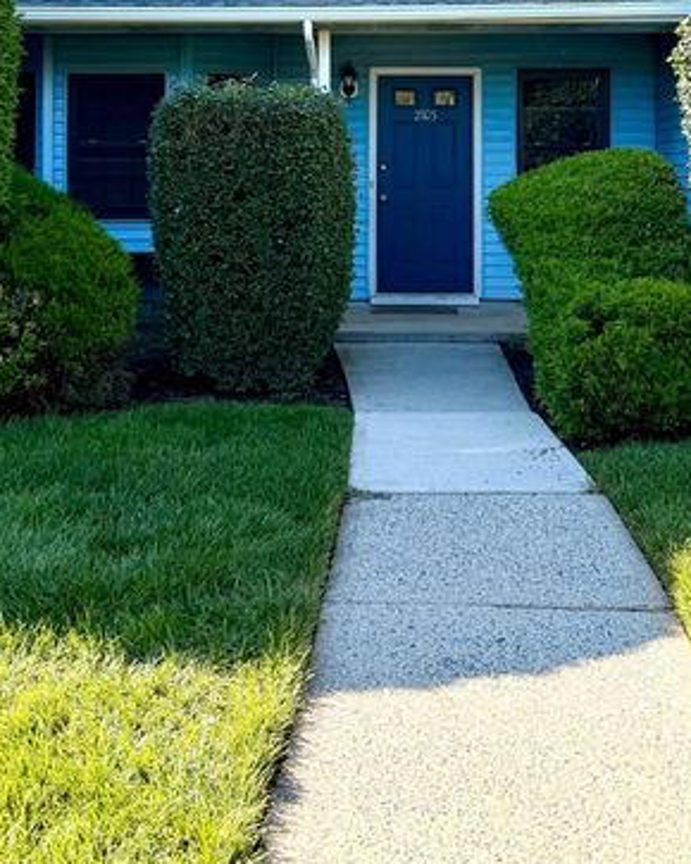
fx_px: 1100
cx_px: 360
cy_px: 138
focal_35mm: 43
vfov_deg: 40.6
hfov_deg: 34.9
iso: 100
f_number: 1.78
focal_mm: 6.76
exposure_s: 1/2370
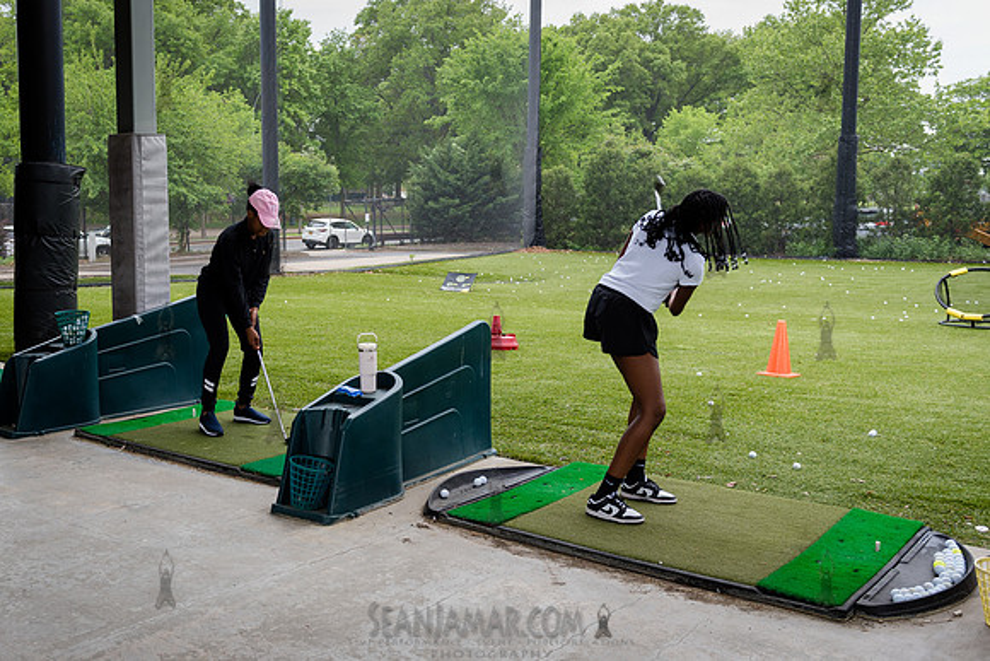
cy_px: 315
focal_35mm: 39
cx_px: 392
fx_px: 1081
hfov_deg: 48.9
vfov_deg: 34.0
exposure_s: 1/160
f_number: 3.5
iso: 400
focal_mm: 32
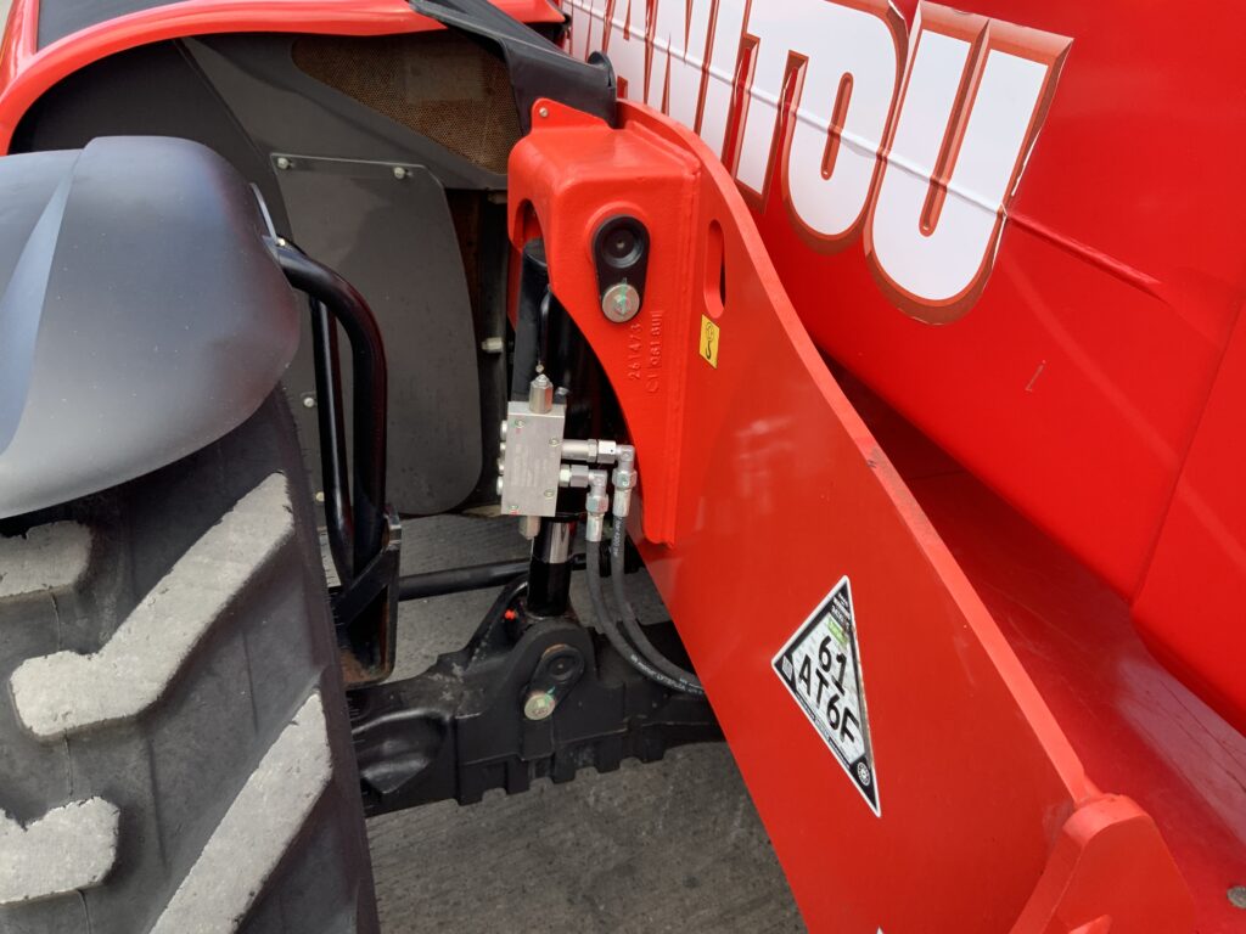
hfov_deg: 61.7
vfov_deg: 48.2
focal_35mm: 29
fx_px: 1044
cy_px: 467
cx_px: 623
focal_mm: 3
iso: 16
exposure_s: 1/303
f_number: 1.8
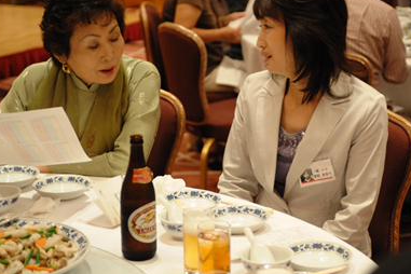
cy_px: 119
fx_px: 959
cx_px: 266
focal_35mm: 84
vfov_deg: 16.3
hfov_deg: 24.1
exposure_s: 1/125
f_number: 2.8
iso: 2800
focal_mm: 50
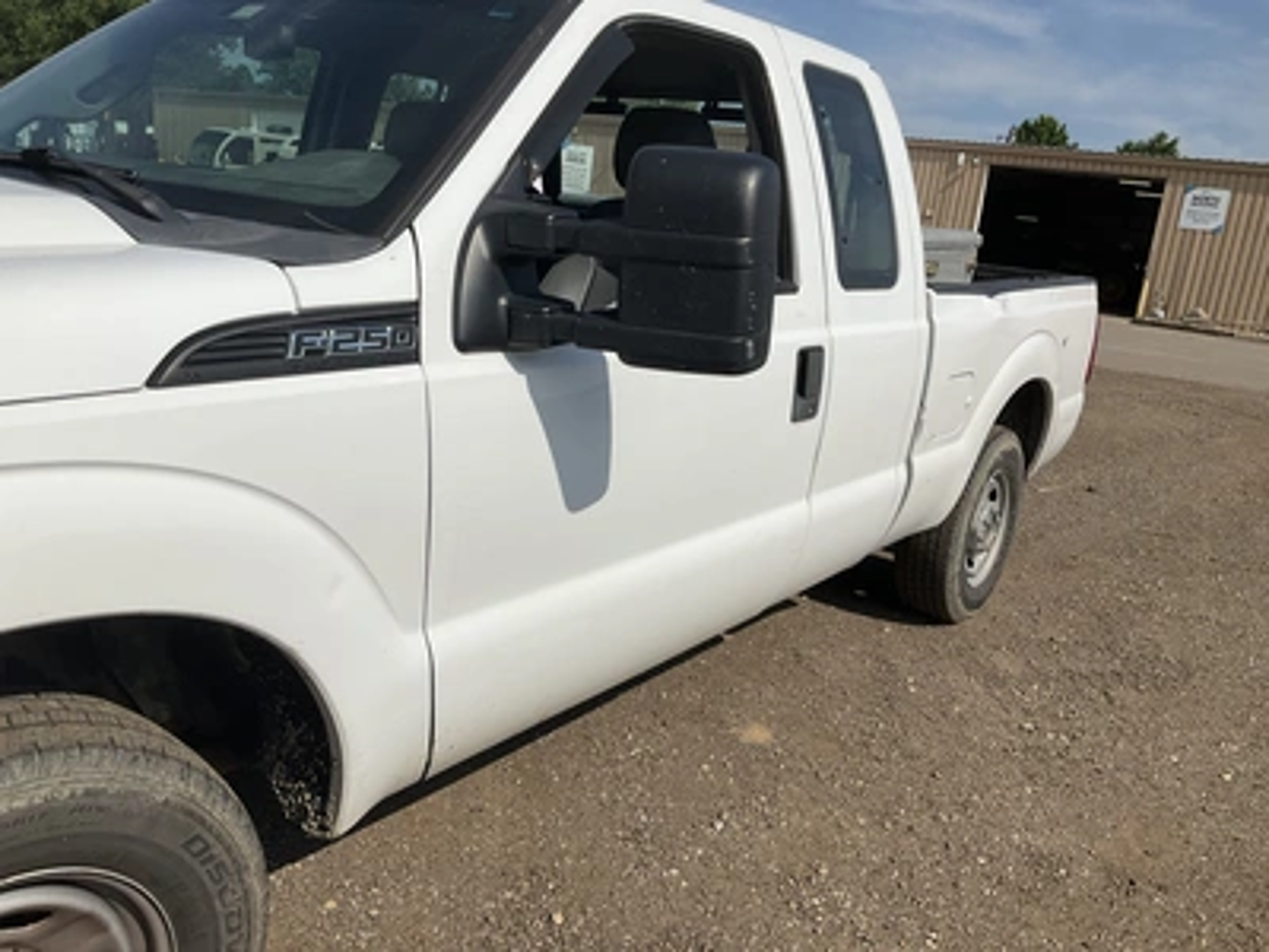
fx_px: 1063
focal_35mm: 29
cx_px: 634
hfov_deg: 61.7
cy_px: 476
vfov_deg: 48.2
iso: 25
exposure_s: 1/3788
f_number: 1.8
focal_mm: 3
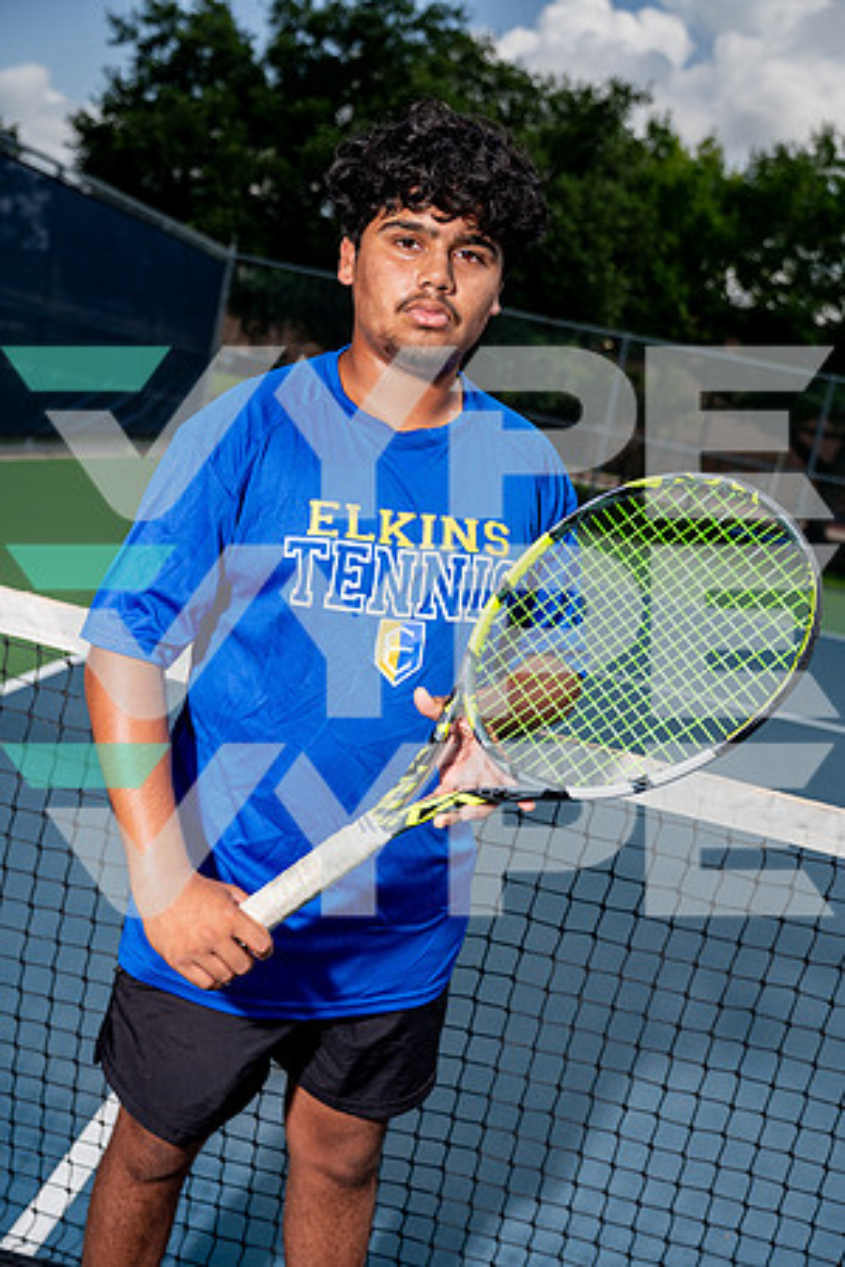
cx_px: 422
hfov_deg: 35.9
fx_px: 1303
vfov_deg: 51.9
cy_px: 634
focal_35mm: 37
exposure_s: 1/1600
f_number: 4
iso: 100
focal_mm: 37
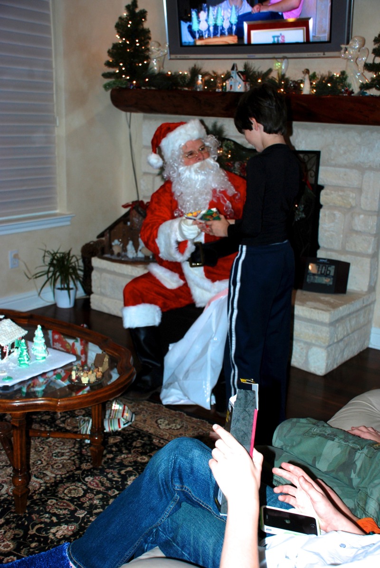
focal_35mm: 42
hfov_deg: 32.0
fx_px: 663
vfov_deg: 46.3
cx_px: 190
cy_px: 284
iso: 200
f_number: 4
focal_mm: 28
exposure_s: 1/60
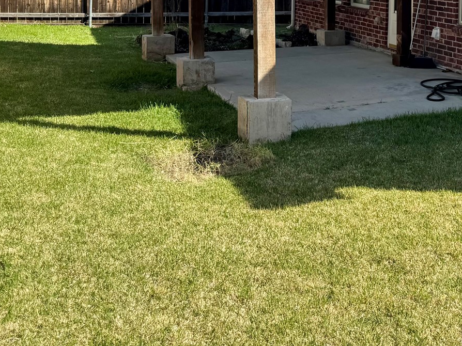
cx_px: 399
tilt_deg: -2.9
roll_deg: -1.4
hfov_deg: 33.4
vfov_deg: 25.3
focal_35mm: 55
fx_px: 734
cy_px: 2
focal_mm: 6.76
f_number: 1.78
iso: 80
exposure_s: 1/2174
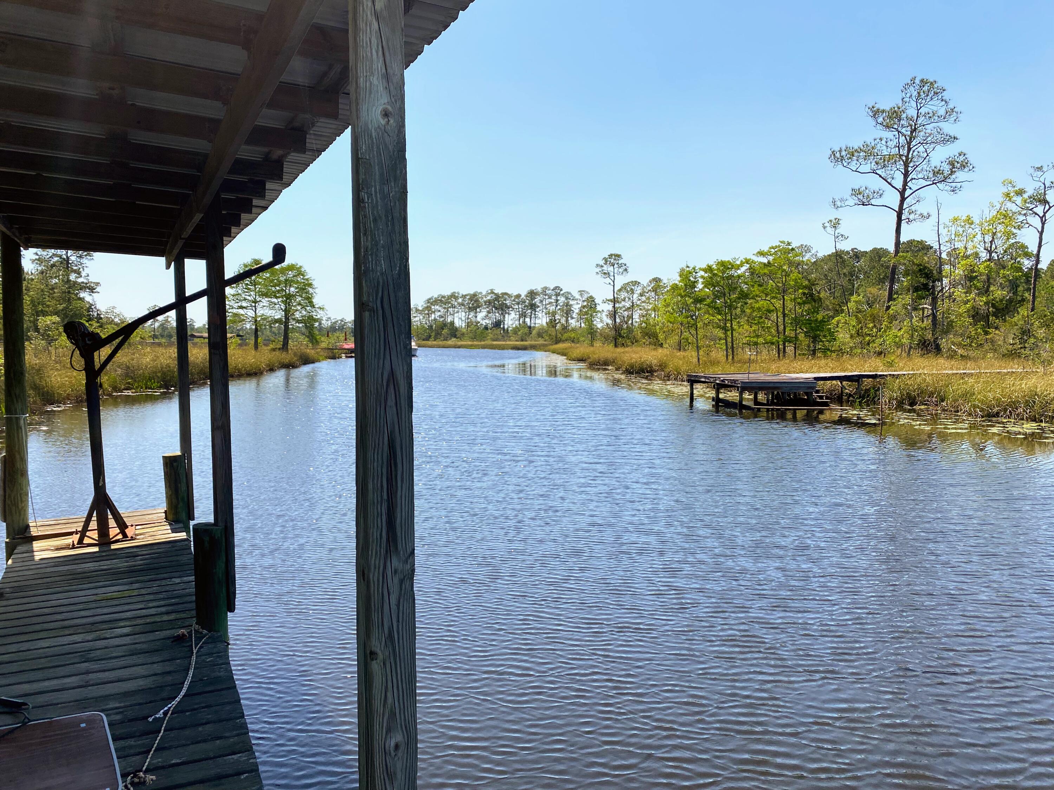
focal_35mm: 26
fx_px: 792
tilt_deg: -1.7
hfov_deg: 67.3
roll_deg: +0.7
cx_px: 527
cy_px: 395
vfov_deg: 53.1
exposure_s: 1/2967
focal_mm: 4.25
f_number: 1.8
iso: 32
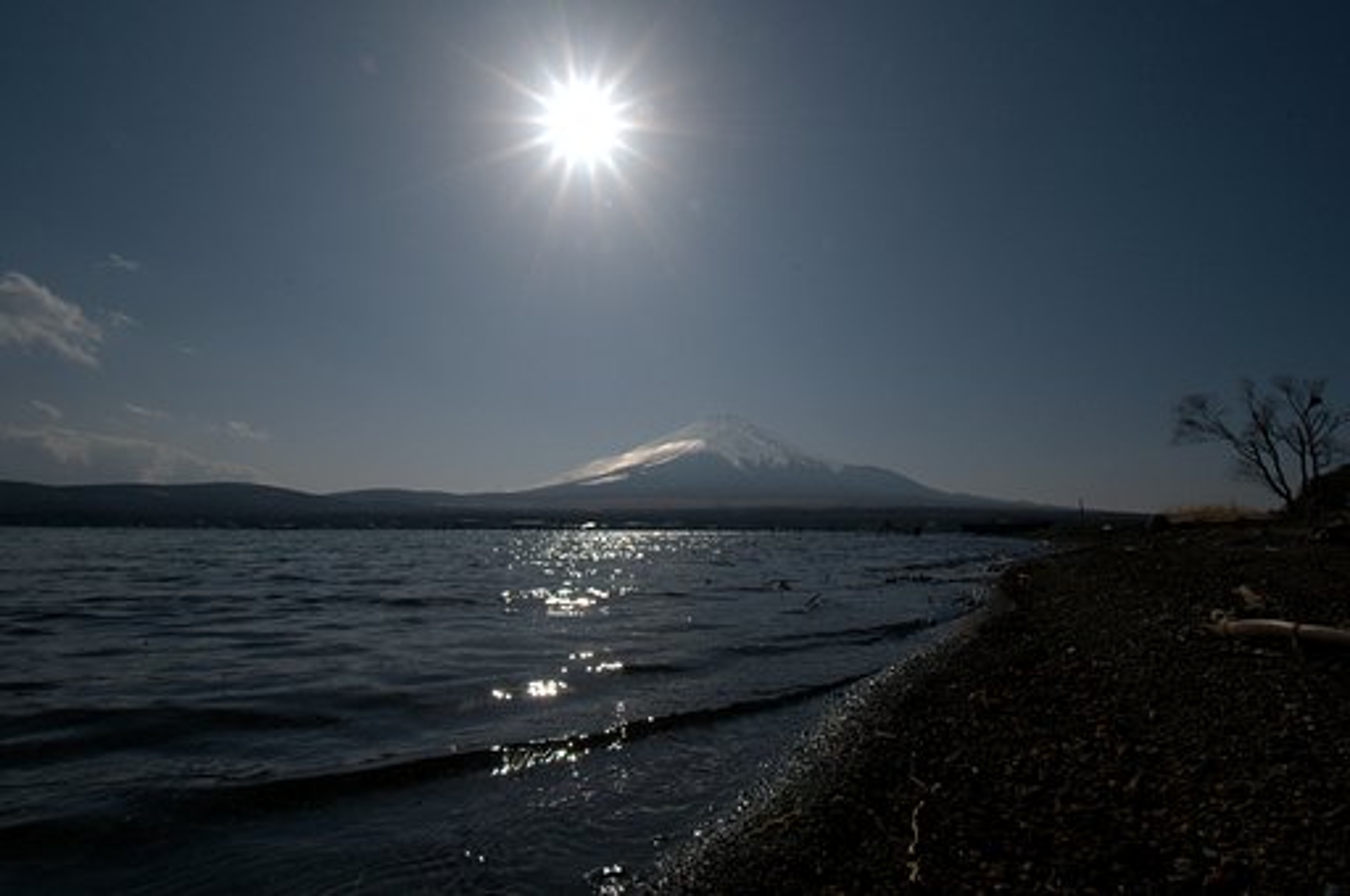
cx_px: 675
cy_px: 448
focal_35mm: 15
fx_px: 562
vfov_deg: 77.2
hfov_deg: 100.5
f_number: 22
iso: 200
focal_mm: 10
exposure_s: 1/800
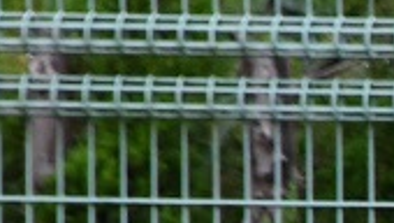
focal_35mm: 3688
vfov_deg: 0.3
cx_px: 1092
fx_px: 38566
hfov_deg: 0.6
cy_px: 648
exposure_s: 1/640
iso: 1000
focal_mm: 300
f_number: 13
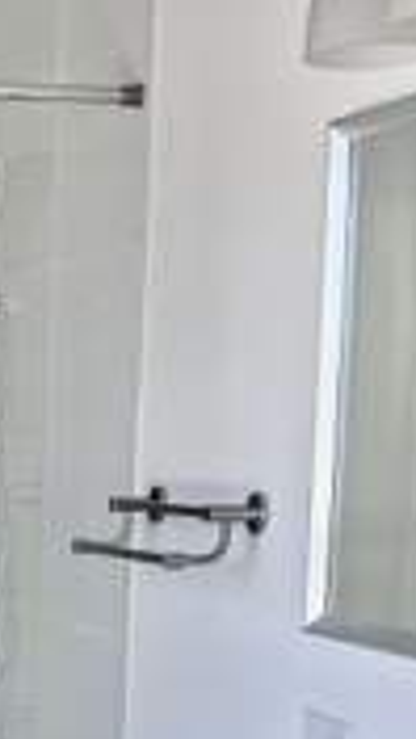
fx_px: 1863
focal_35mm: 95
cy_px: 789
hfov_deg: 12.3
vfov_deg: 21.4
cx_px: -160
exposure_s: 1/121
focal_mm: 6.86
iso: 64
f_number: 1.78
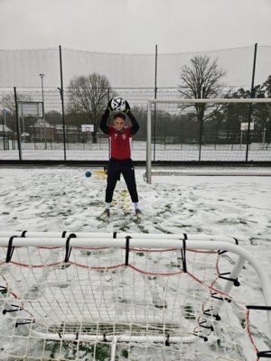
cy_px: 180
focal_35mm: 23
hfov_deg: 58.9
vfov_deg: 73.9
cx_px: 136
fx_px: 240
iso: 40
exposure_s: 1/405
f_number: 1.8
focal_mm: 5.4
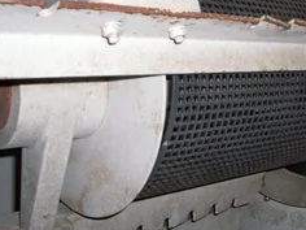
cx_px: 235
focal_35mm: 61
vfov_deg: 23.9
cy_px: 83
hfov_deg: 31.1
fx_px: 539
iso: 140
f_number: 4.5
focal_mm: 5.9
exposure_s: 1/64
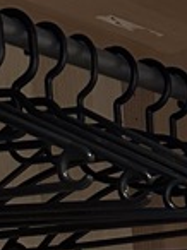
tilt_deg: -8.6
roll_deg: +1.4
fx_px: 1069
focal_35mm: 148
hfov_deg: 9.2
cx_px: 411
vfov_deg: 11.1
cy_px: 615
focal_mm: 6.86
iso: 500
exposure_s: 1/50
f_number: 1.78
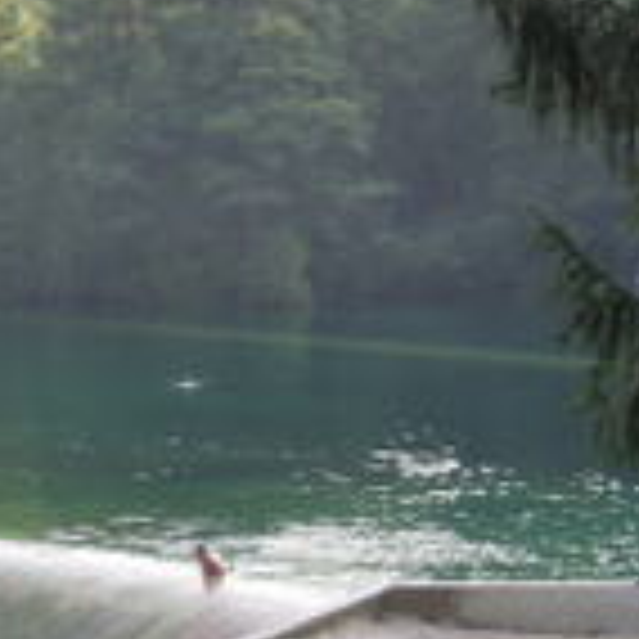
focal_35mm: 134
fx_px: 2799
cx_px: -410
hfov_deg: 12.2
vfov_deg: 13.0
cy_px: 342
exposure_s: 1/160
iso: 160
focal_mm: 8.1
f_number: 3.5
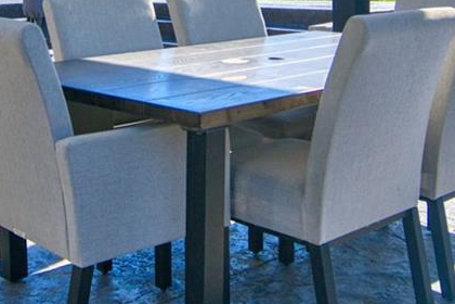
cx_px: 143
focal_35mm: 61
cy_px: -50
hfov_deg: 32.5
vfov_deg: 20.9
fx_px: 771
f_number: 4
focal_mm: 16
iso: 500
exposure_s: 1/3200
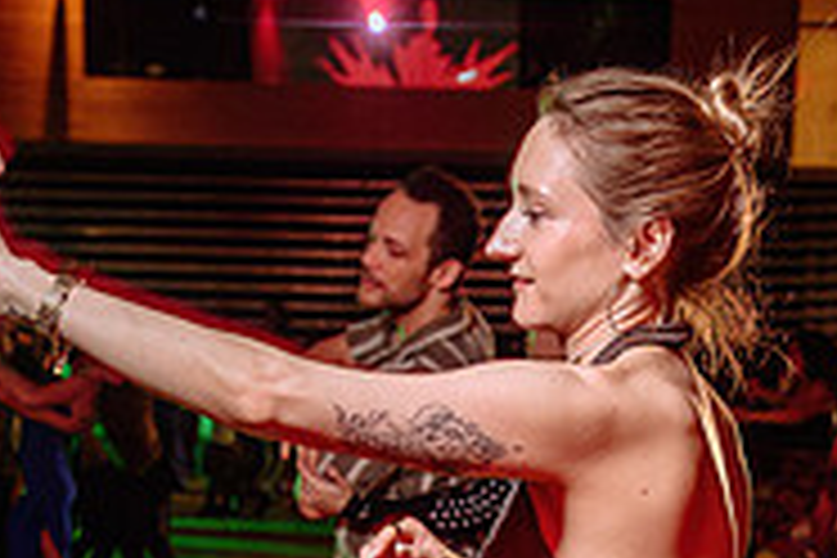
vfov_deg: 16.0
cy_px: 757
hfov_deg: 25.3
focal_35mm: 80
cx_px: 512
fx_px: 1860
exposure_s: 1/40
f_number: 2.8
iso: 800
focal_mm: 24
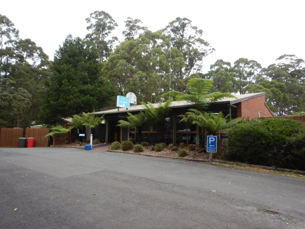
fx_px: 211
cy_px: 114
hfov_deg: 71.6
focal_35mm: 24
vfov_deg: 56.8
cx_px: 152
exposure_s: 1/400
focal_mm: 4.3
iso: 125
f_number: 2.8
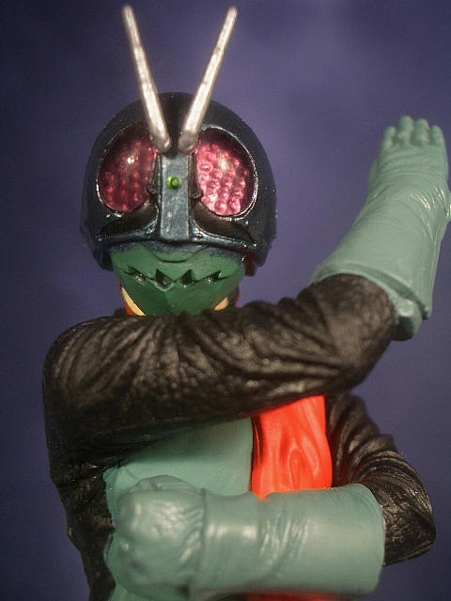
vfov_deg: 38.9
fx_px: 851
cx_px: 226
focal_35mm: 49
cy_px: 300
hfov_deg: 29.7
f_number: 3.1
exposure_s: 1/40
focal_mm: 8.2
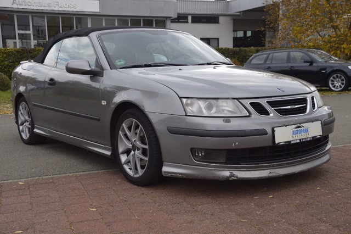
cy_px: 117
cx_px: 176
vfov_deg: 29.8
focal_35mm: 45
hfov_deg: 43.6
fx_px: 439
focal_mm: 30
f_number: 5.6
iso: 100
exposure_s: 1/125
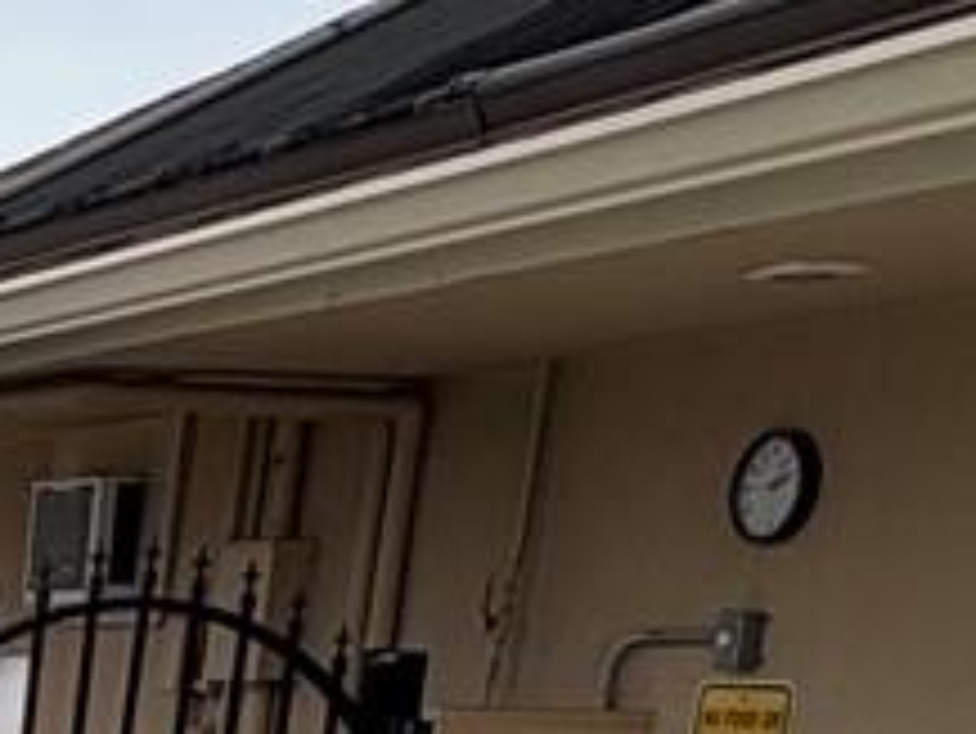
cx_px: -954
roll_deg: -1.2
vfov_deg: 12.8
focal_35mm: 103
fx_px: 2906
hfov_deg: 15.4
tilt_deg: -13.4
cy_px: 1400
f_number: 2.2
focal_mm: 2.22
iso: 40
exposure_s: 1/1600
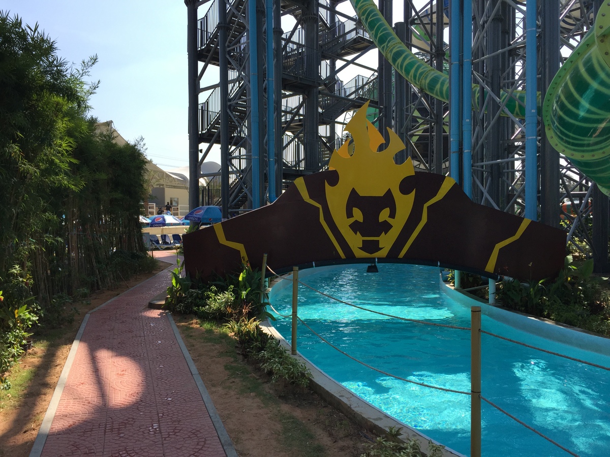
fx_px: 511
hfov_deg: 61.7
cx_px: 305
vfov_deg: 48.2
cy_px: 228
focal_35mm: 29
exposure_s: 1/1522
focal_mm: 4.15
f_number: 2.2
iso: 32
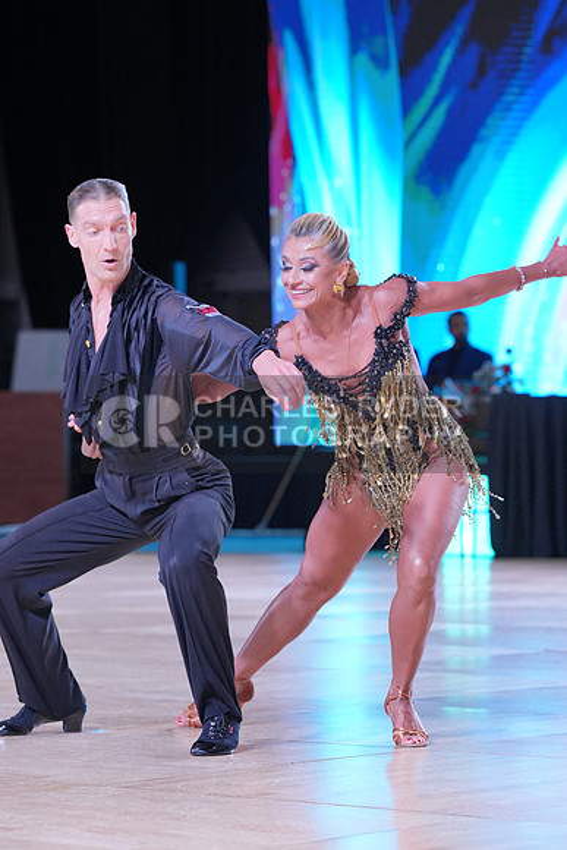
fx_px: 3612
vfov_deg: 13.4
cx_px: 284
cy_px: 425
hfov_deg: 9.0
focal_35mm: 153
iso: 3200
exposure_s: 1/400
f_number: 5.6
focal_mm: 153
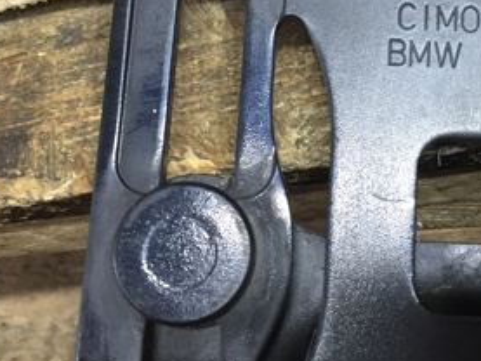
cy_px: 38
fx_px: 931
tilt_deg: -59.9
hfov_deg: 28.5
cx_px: 366
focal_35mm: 67
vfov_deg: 21.5
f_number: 2.2
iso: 125
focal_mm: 4.15
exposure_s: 1/33
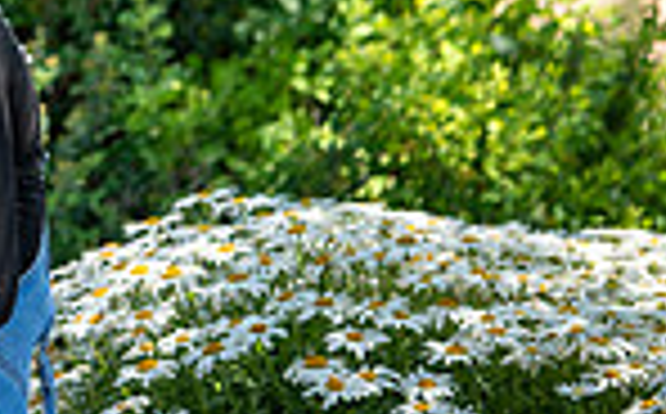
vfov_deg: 3.8
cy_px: -263
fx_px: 6162
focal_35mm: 340
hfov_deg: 6.1
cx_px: -472
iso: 160
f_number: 1.8
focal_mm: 85
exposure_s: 1/1250
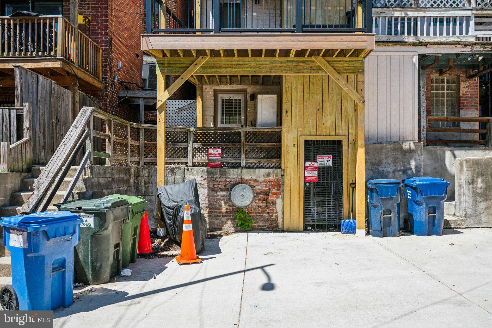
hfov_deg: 67.4
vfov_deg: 47.9
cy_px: 164
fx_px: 369
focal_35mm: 27
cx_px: 246
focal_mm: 27
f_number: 7.1
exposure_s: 1/640
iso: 400
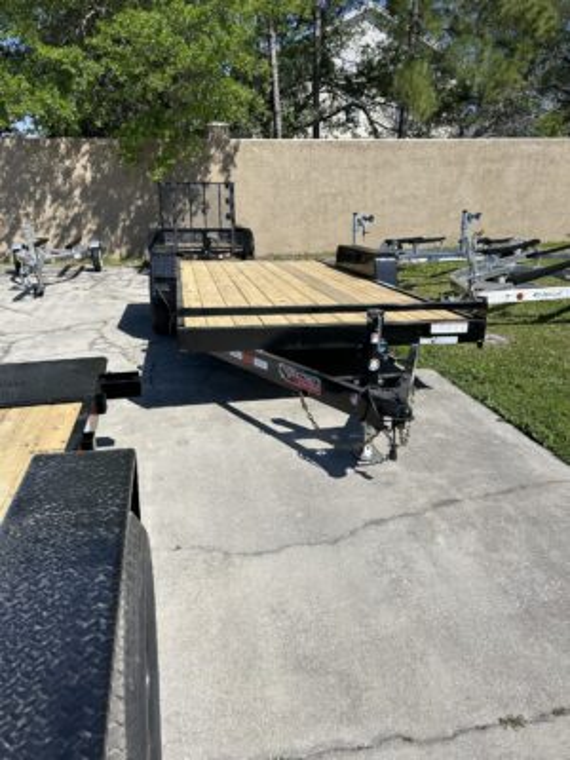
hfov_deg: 53.1
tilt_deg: -17.3
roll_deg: +0.2
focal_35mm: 26
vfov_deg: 67.3
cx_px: 285
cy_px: 380
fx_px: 571
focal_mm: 5.7
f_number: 1.5
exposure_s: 1/5587
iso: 50
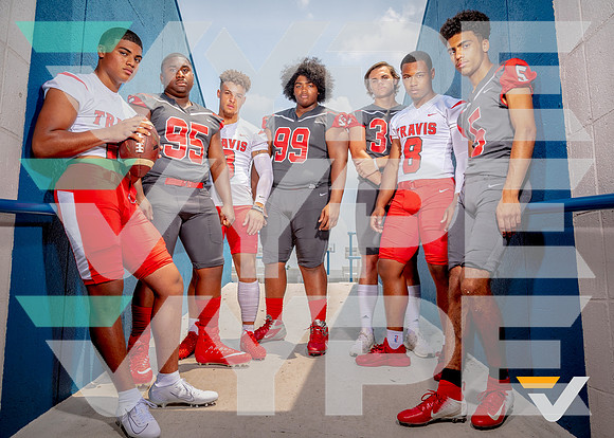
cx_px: 300
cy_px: 219
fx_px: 480
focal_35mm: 28
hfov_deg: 65.2
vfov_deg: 49.0
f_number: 9.5
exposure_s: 1/125
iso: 100
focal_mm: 24
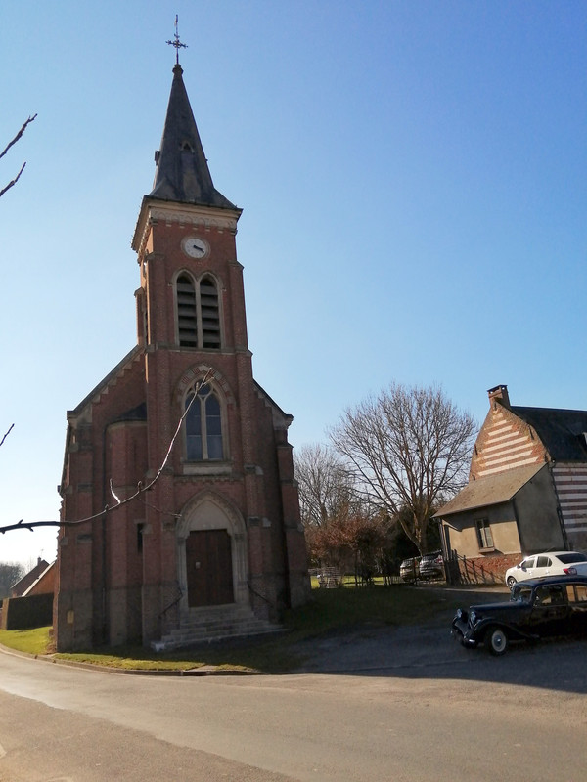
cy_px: 391
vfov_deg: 67.3
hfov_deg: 53.1
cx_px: 294
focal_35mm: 26
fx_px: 588
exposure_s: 1/3831
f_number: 1.8
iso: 50
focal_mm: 3.46
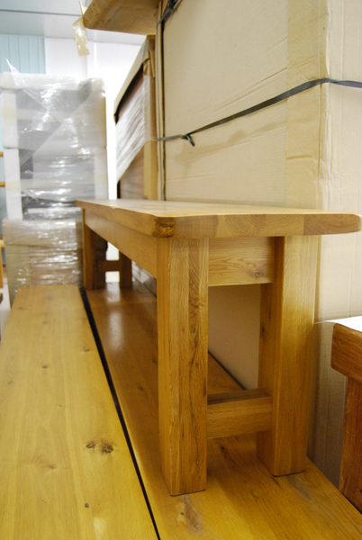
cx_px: 181
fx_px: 451
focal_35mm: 30
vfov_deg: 61.9
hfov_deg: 43.7
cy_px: 270
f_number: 3.8
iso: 1600
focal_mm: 20
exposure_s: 1/30
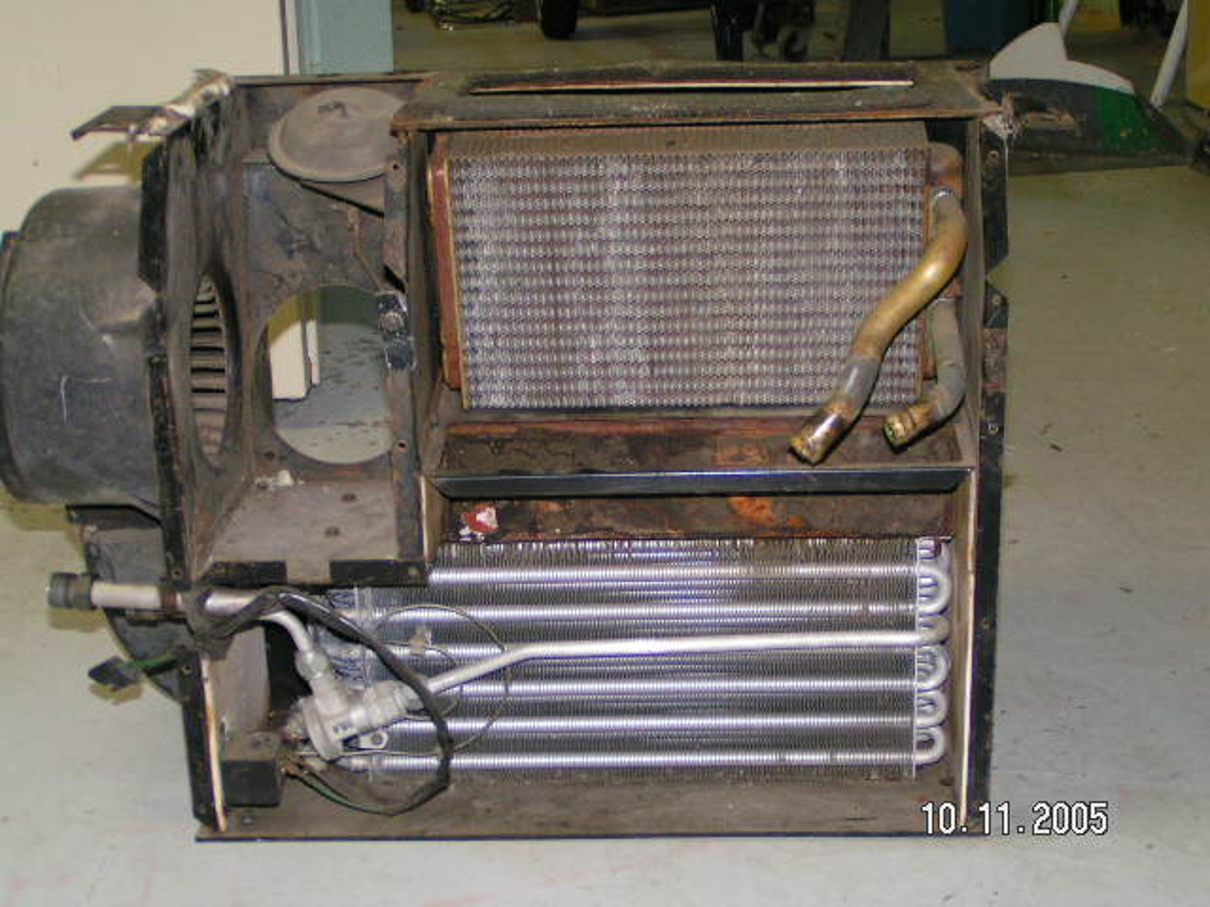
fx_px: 2097
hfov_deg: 32.2
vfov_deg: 24.4
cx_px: 605
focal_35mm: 60
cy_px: 454
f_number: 3.2
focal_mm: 9.2
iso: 200
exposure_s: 1/60
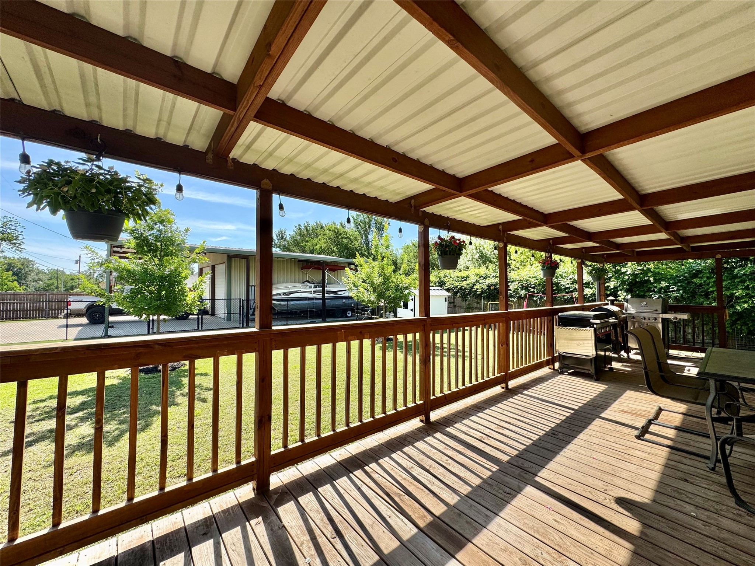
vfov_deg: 85.7
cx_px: 378
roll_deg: -0.1
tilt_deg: +2.4
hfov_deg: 102.1
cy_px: 283
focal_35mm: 14
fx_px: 305
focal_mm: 2.22
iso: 40
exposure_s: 1/1160
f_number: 2.2
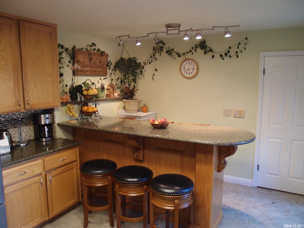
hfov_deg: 63.5
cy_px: 114
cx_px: 152
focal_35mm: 28
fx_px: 246
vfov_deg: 49.7
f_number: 1.8
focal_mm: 6
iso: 200
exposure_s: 1/30
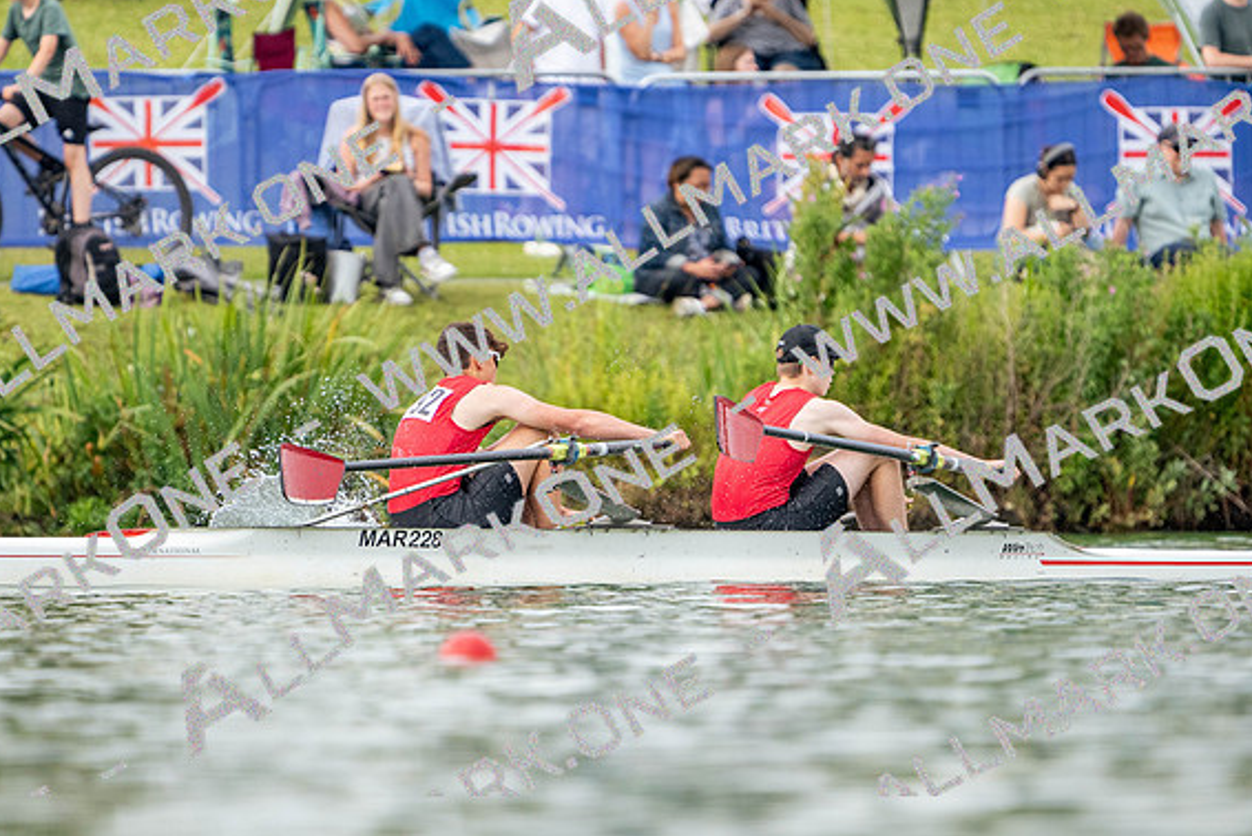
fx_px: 29853
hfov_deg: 2.4
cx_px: 630
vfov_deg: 1.6
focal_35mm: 858
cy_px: 417
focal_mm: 559
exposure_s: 1/1600
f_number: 6.3
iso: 800
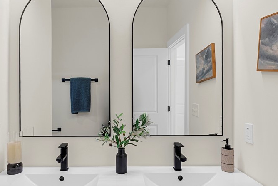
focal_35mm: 26
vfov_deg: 49.6
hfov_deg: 69.1
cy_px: 99
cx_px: 121
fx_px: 201
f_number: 4
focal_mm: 16
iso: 800
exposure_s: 1/50
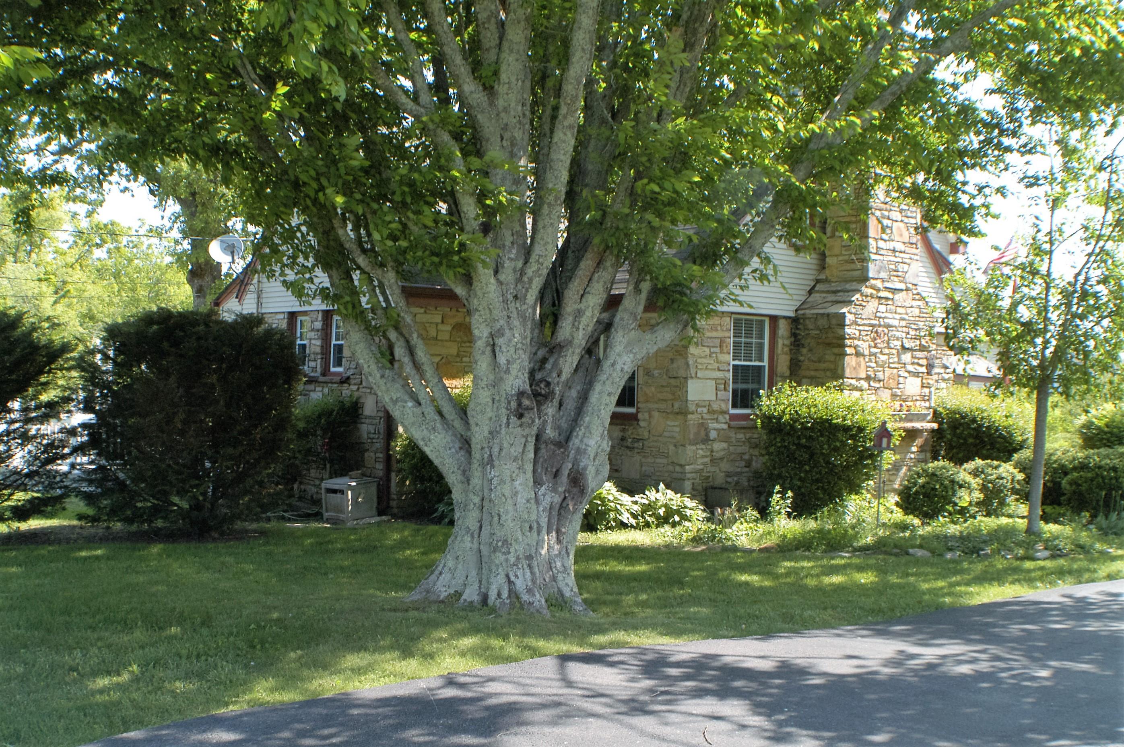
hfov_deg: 42.4
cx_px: 562
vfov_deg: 28.9
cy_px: 374
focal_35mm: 46
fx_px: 1451
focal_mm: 31
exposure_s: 1/250
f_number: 8
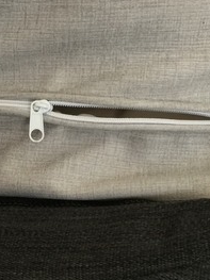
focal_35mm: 106
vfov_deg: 18.5
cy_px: 159
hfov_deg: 13.9
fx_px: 858
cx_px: 38
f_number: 2.2
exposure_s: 1/15
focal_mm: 4.15
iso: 50
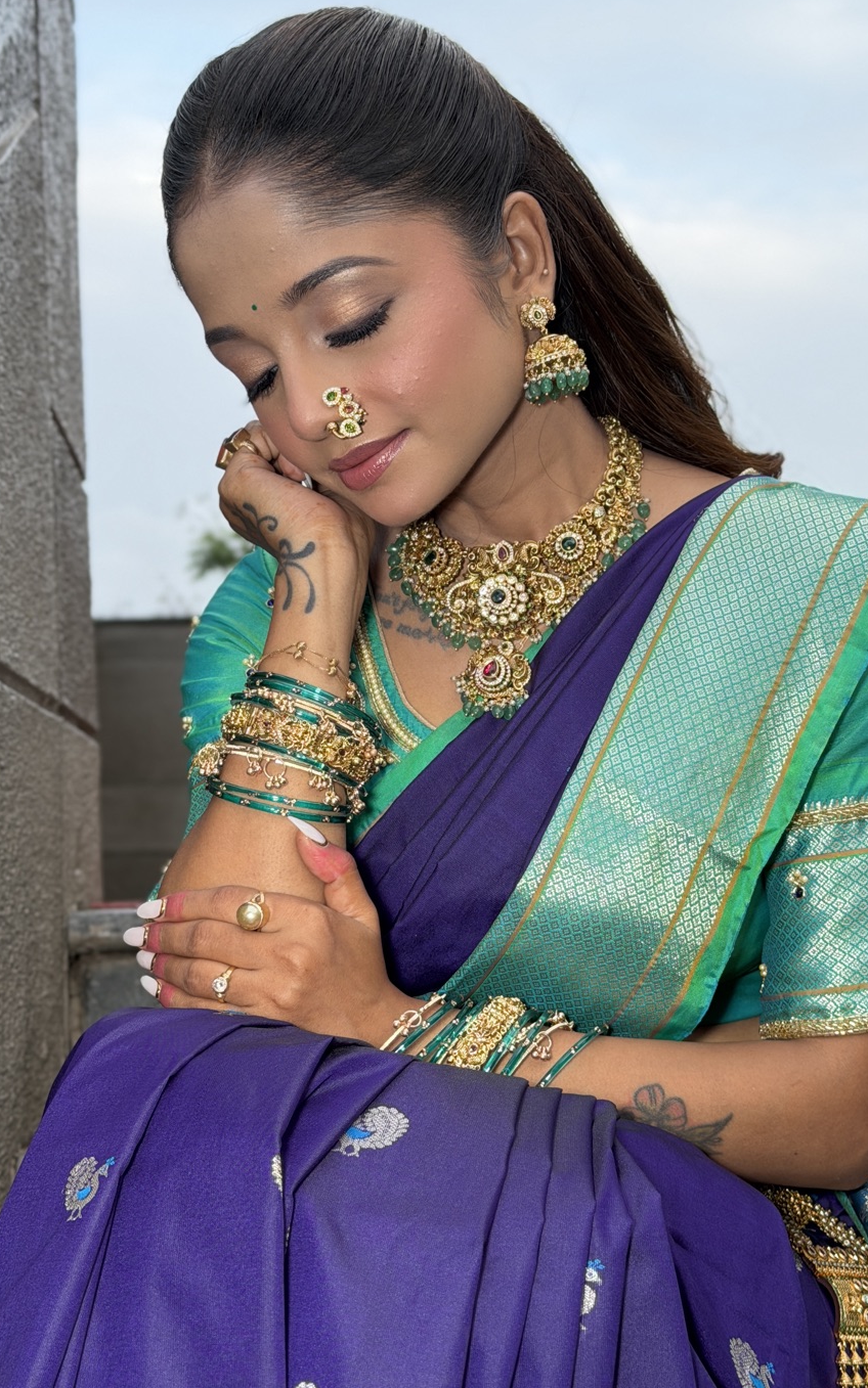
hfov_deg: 21.6
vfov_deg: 34.0
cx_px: 455
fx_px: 2271
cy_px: 668
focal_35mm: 60
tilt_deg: +4.7
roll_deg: +0.5
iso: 50
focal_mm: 6.76
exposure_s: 1/127
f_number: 1.78
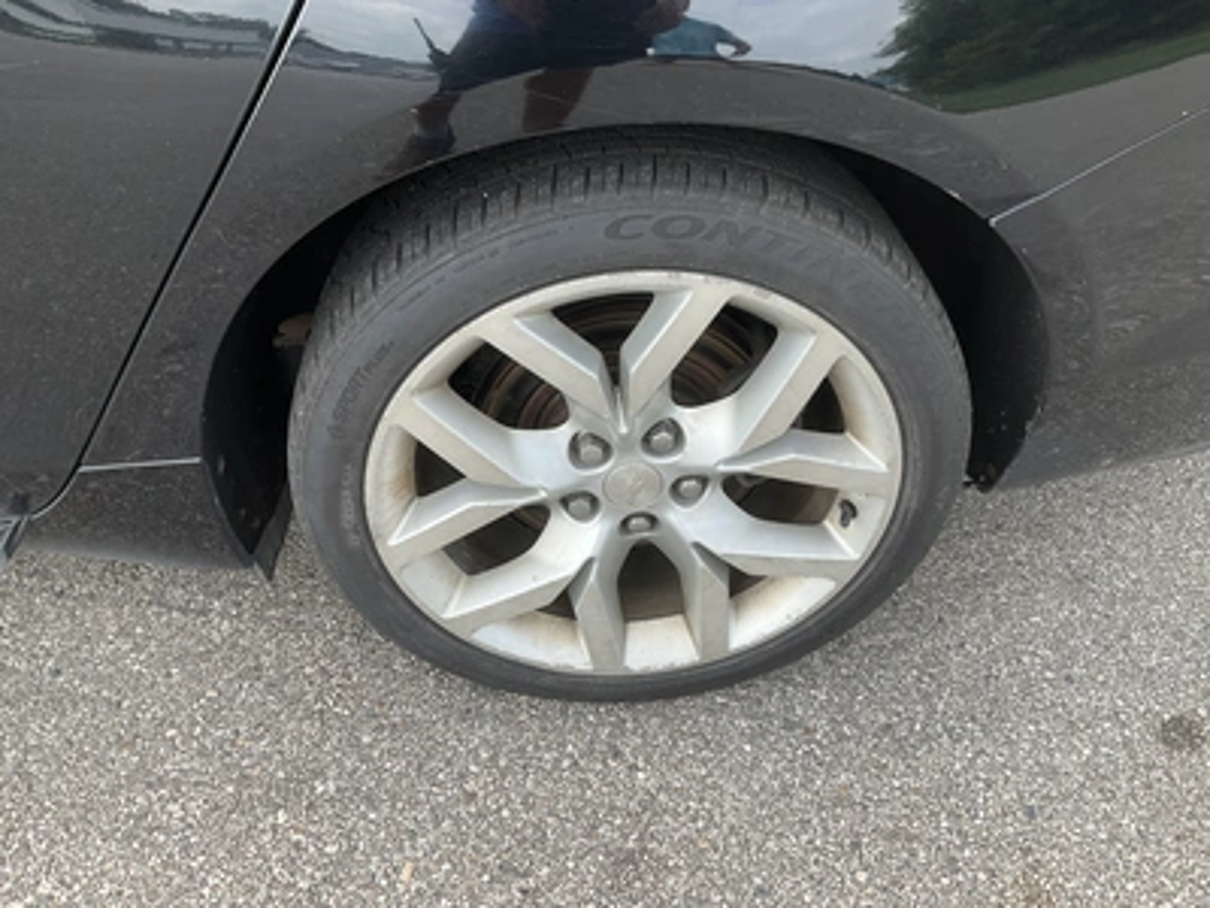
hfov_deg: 61.7
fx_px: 1014
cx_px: 605
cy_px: 454
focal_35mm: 29
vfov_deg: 48.2
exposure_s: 1/358
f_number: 1.8
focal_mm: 3
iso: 25
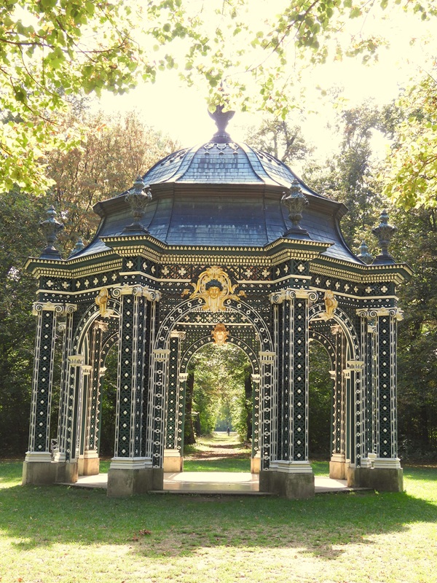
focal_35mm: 47
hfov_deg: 30.9
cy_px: 292
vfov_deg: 40.4
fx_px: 791
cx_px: 218
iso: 100
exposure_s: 1/200
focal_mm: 8.4
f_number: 3.2
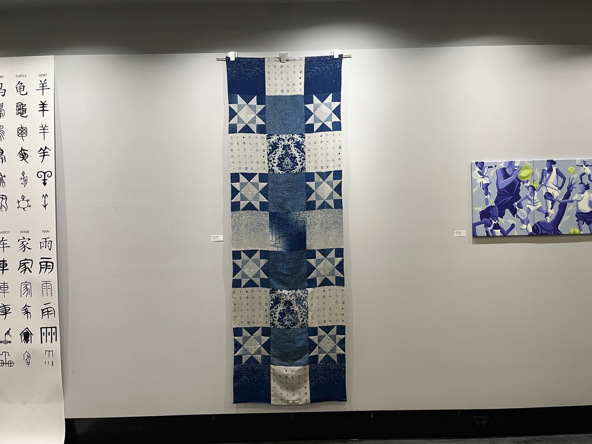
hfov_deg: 67.3
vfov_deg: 53.1
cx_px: 296
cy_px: 222
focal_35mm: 26
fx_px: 445
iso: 100
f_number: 1.6
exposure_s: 1/60
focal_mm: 5.1
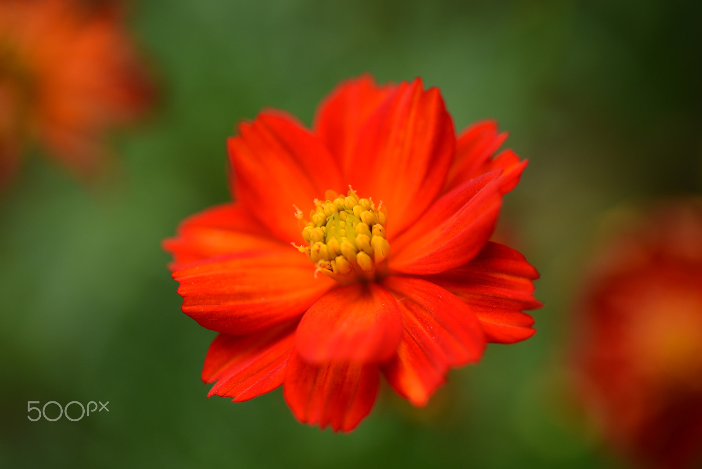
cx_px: 351
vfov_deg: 15.2
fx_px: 1756
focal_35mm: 90
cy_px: 234
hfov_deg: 22.6
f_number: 5.6
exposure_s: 1/1000
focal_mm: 90
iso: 200
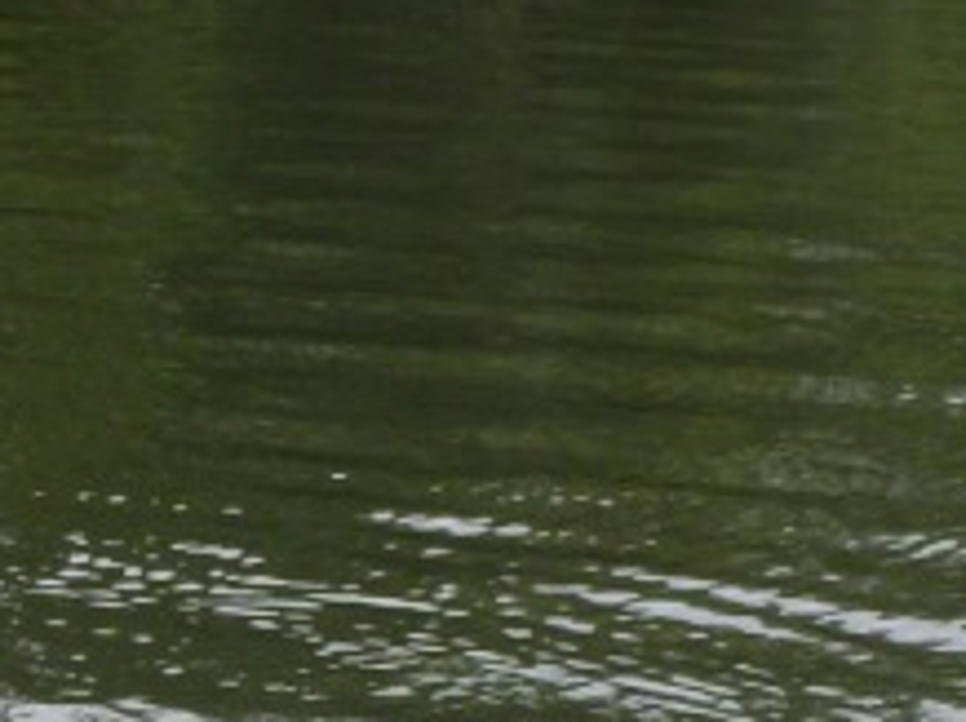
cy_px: 846
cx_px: 390
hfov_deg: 10.4
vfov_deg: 7.7
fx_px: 5324
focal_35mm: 191
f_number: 4.1
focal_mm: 9.2
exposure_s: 1/125
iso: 100
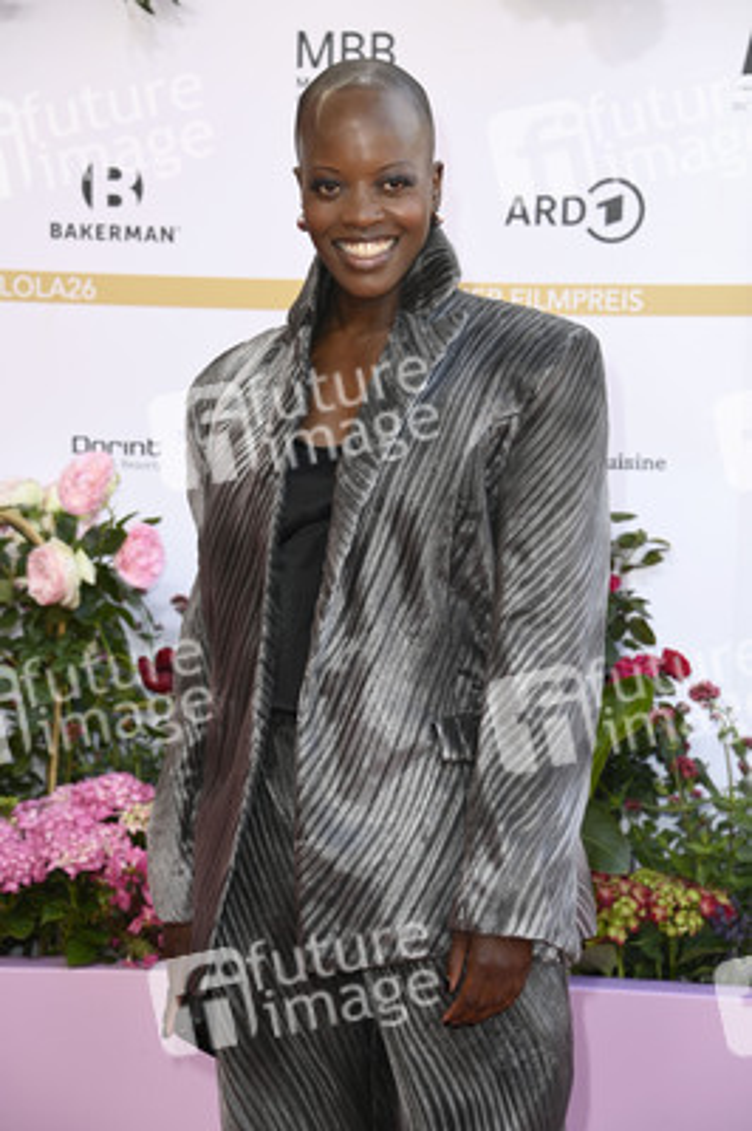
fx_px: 3295
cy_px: 566
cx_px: 376
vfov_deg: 19.5
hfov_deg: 13.0
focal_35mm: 105
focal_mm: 105
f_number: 6.3
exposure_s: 1/250
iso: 500
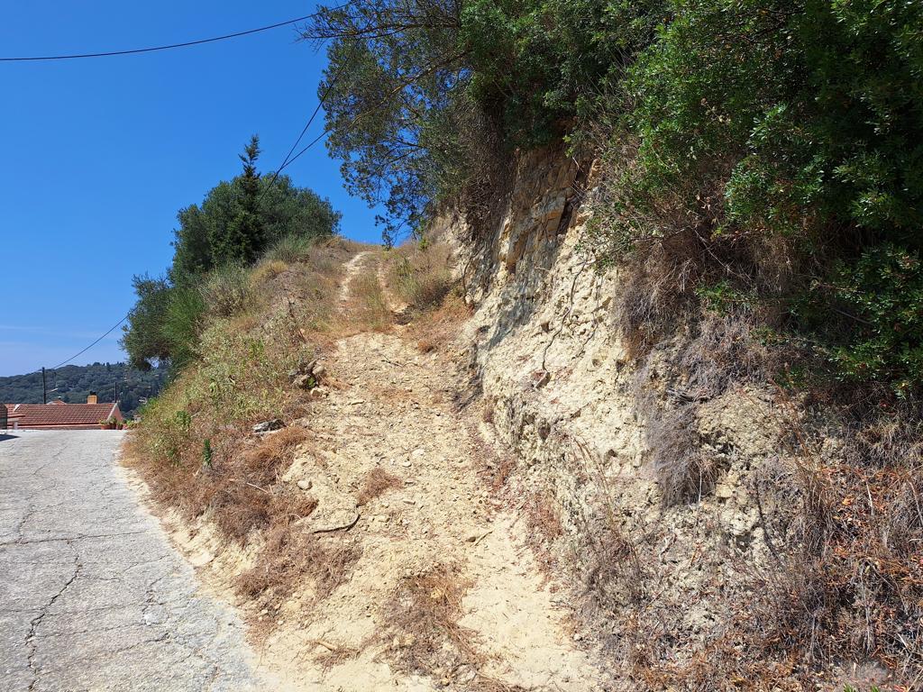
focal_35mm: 23
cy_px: 346
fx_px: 613
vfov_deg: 58.9
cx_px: 462
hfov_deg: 73.9
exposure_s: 1/3067
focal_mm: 5.54
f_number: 1.8
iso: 40
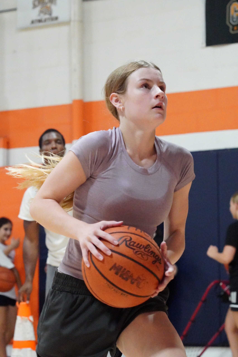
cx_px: 119
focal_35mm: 128
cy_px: 178
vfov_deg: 16.1
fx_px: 1264
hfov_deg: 10.8
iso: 16000
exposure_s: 1/500
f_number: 5.6
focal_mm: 85
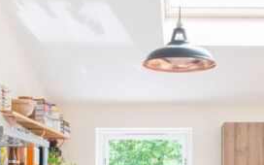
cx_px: 180
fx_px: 590
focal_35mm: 82
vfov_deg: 15.3
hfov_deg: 25.1
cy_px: 200
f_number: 8
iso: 100
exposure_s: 1/8
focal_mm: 21
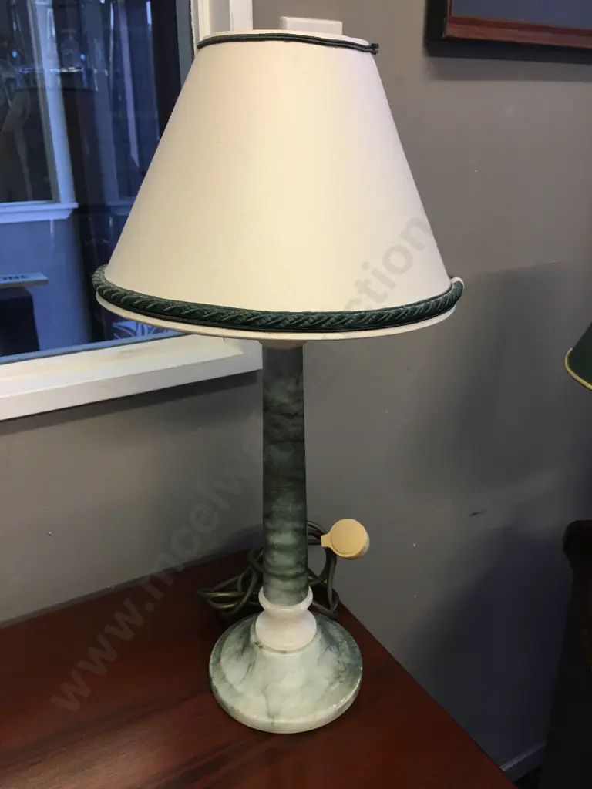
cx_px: 296
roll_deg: -0.4
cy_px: 394
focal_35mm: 29
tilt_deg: -19.9
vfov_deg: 61.7
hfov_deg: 48.2
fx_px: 661
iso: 50
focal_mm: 4.15
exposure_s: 1/33
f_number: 2.2
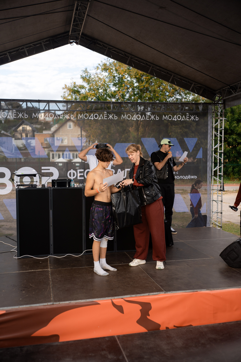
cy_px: 181
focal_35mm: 35
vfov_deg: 54.4
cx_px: 120
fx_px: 351
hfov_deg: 37.9
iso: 100
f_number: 2.2
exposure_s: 1/800
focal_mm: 35
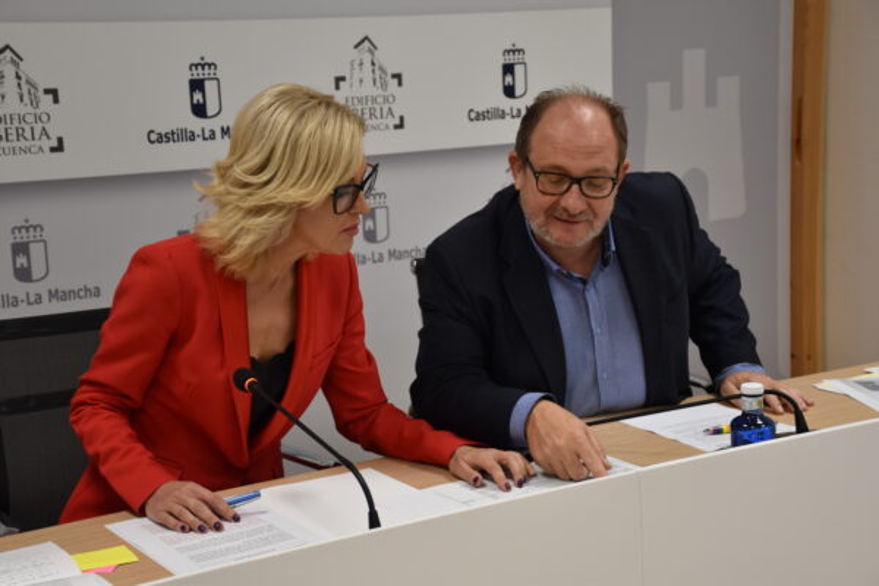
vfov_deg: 21.6
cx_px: 440
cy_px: 293
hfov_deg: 31.9
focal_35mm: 63
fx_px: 1538
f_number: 4.5
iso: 560
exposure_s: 1/60
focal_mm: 42
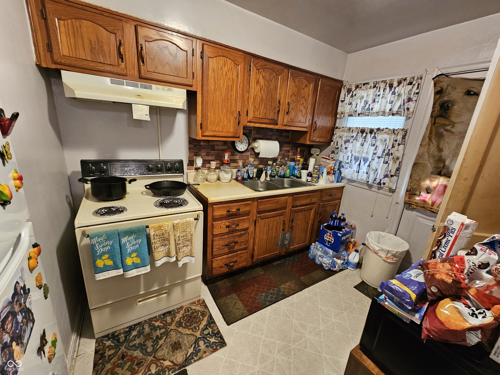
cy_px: 188
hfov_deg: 106.2
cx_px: 250
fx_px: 188
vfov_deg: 89.9
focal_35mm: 13
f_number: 2.2
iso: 400
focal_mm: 2.2
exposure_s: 1/30
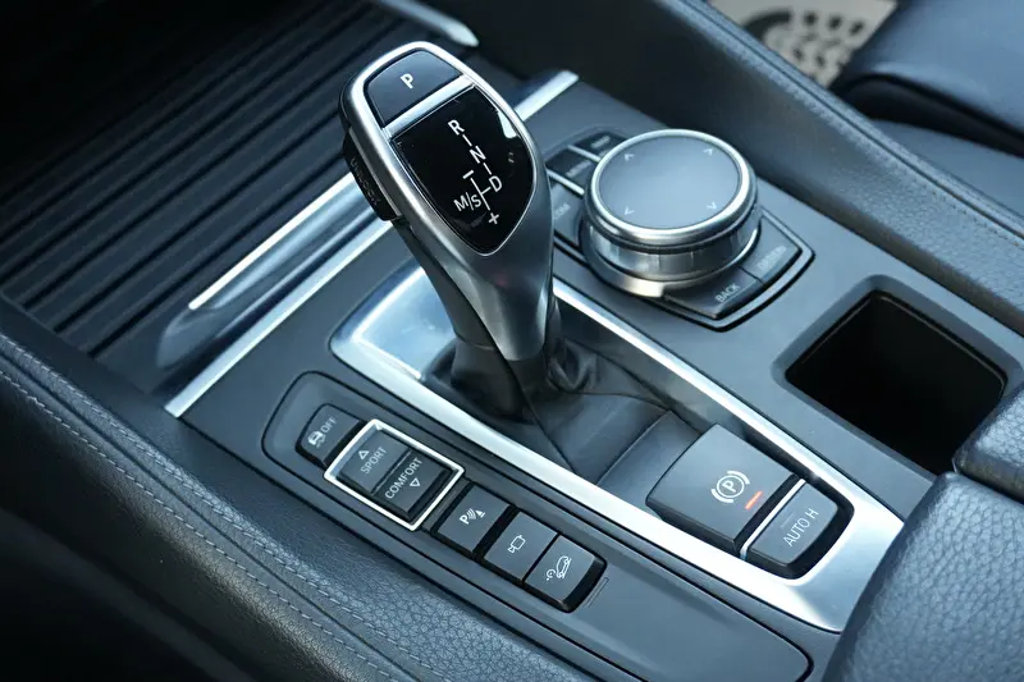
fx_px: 1322
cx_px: 512
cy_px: 341
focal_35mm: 46
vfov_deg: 28.9
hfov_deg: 42.3
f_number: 5
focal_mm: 31
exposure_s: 1/160
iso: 5000
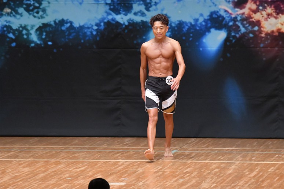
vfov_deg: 4.8
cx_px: 142
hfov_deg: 7.2
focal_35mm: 285
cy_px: 94
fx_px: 2247
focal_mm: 190
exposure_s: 1/400
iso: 8000
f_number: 5.6
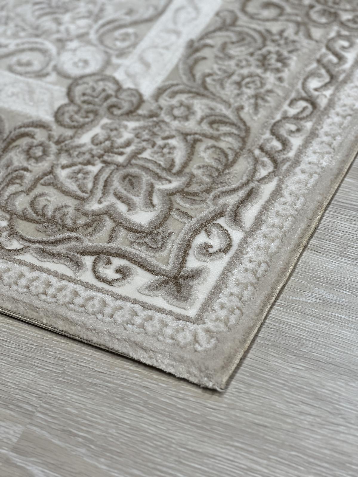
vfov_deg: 25.3
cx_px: 179
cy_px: 238
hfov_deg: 19.1
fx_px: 1062
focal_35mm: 77
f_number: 2.8
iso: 125
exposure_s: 1/100
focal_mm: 9
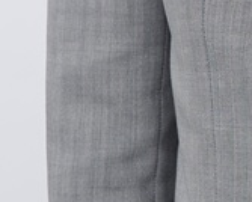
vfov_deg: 3.3
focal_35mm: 463
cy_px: -379
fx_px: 3457
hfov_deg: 4.1
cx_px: 395
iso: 100
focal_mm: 91
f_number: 8
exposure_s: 1/125
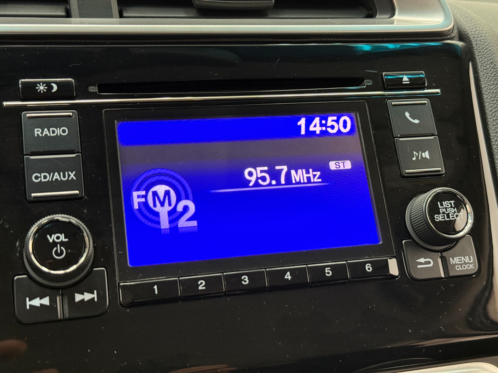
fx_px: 691
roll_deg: -3.4
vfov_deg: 30.3
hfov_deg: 39.7
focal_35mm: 48
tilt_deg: -18.1
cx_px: 249
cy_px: 186
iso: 500
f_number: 1.78
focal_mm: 6.76
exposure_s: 1/30
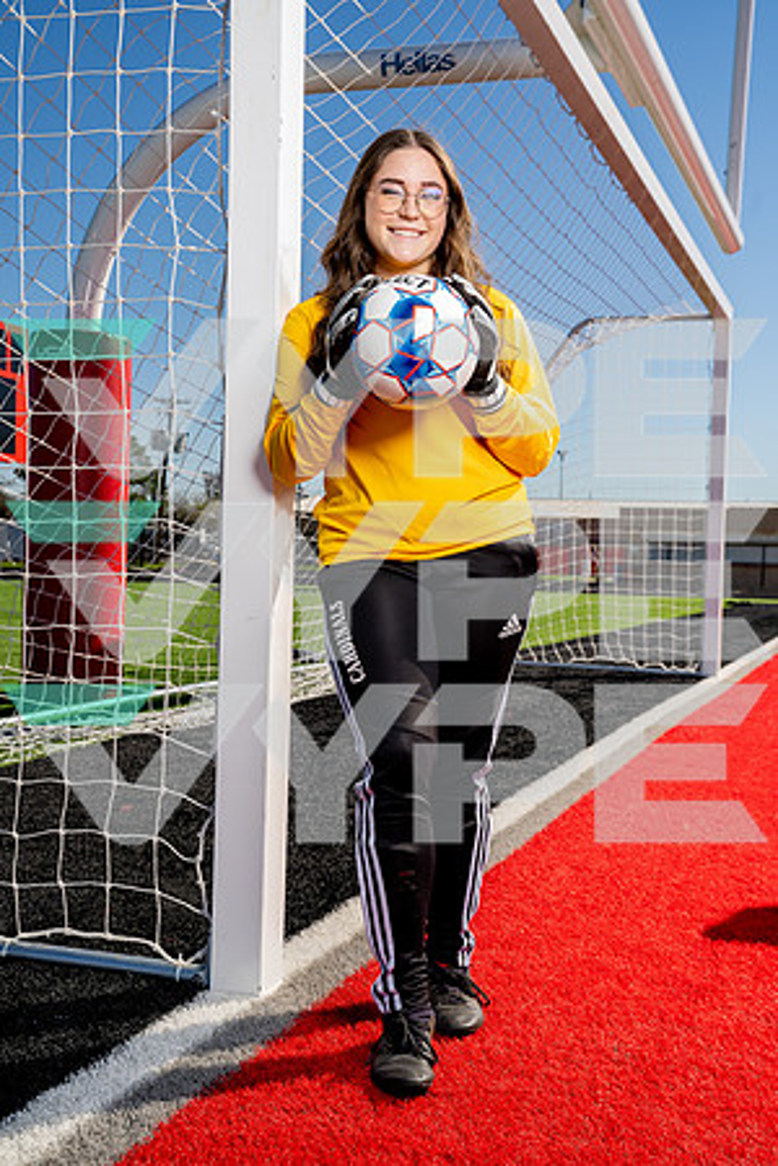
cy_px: 583
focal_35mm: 43
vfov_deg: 45.4
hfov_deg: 31.2
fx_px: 1394
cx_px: 389
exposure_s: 1/250
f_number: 7.1
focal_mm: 43
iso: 100
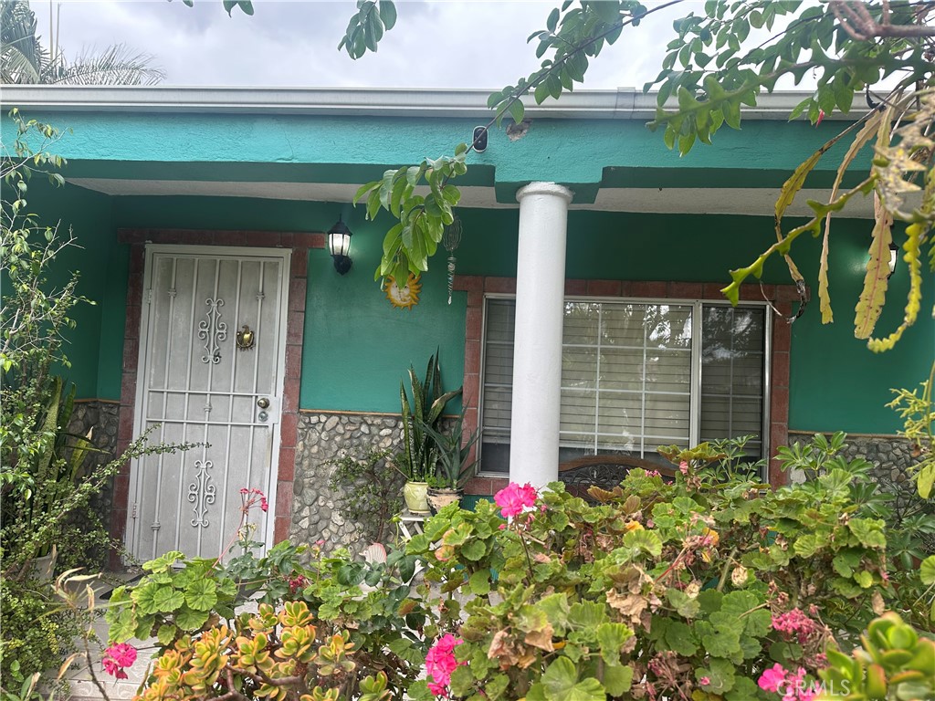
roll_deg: -3.0
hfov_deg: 71.6
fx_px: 648
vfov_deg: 56.8
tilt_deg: +3.6
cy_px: 350
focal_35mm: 24
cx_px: 468
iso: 80
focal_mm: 6.86
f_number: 1.78
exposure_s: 1/650
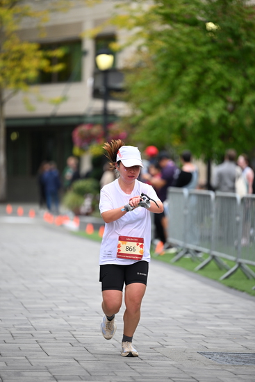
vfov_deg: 11.1
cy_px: 191
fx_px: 1964
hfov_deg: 7.4
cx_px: 128
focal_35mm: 185
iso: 640
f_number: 2.8
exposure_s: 1/2000
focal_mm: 185
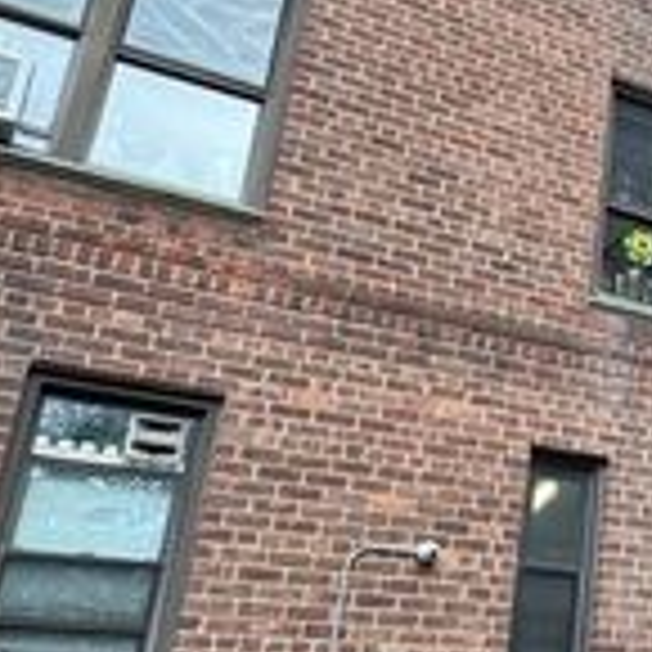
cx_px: 967
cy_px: 335
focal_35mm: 57
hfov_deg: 24.0
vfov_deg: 30.0
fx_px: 1215
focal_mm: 2.22
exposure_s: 1/99
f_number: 2.2
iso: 64
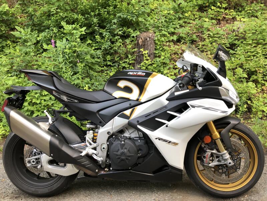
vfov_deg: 49.7
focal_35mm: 28
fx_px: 216
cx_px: 134
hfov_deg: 63.4
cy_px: 100
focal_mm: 4
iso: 25
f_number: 1.8
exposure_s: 1/30
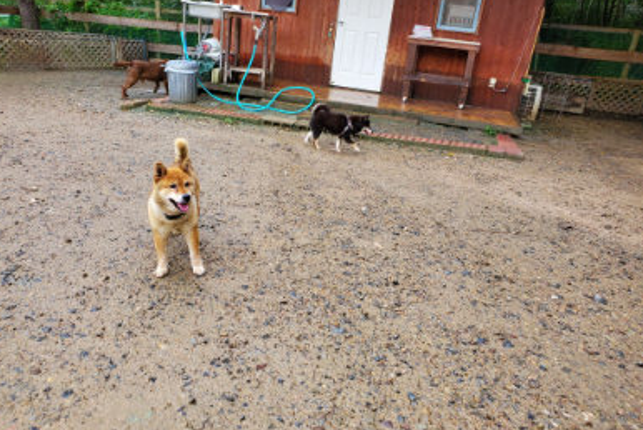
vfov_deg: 46.4
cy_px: 188
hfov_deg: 65.4
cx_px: 322
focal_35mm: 28
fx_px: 500
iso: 200
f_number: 2.4
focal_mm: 4.3
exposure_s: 1/120
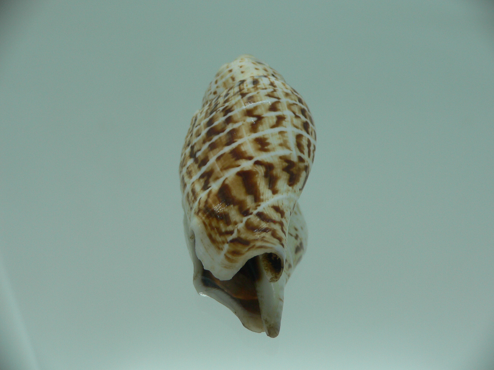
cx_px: 247
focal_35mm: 35
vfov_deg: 40.7
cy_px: 185
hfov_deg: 52.6
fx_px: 499
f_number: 2.8
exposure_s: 1/60
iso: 80
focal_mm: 4.6
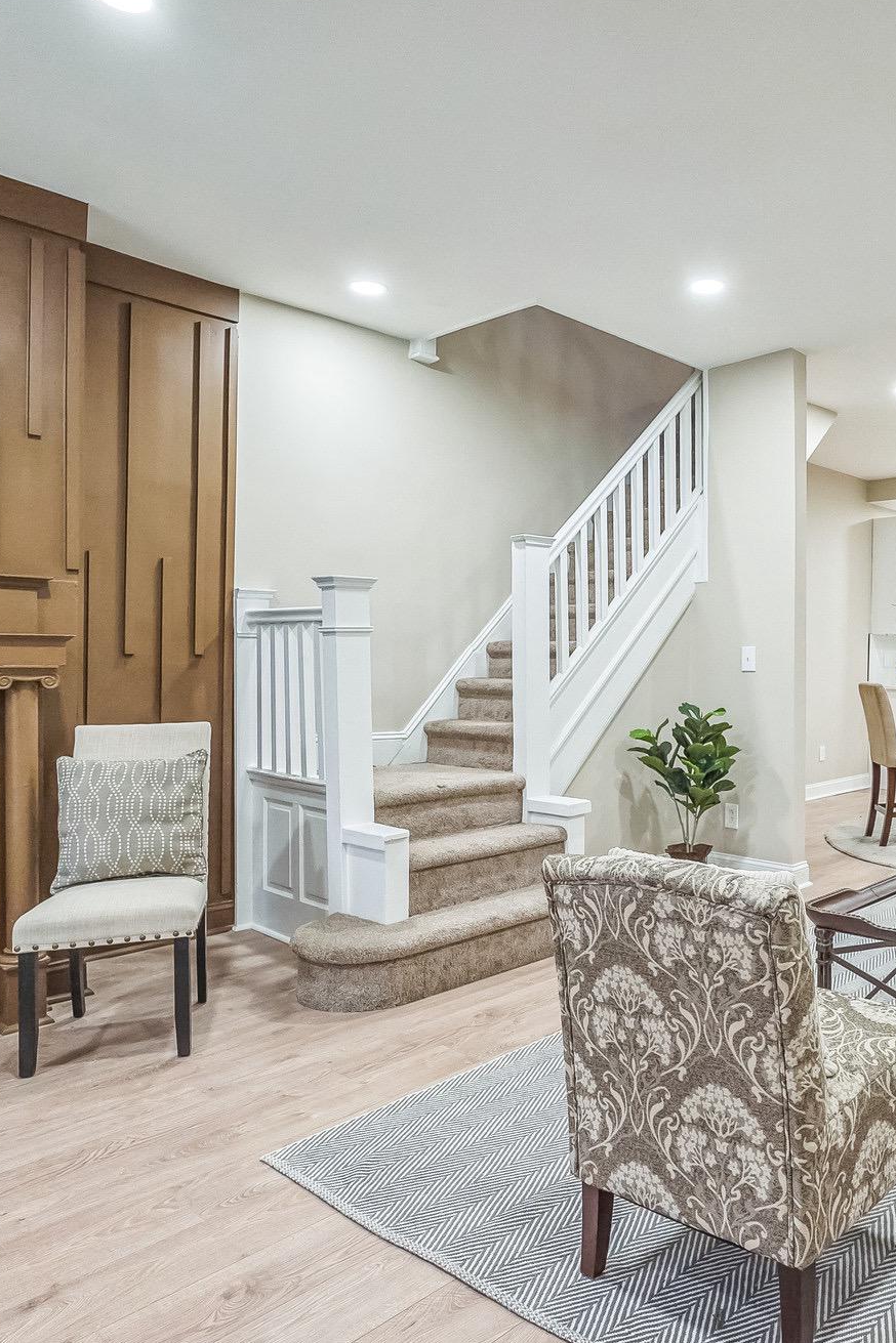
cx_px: 674
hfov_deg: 49.2
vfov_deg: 71.5
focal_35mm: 25
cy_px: 668
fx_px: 933
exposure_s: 1/80
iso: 1250
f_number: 5.6
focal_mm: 16
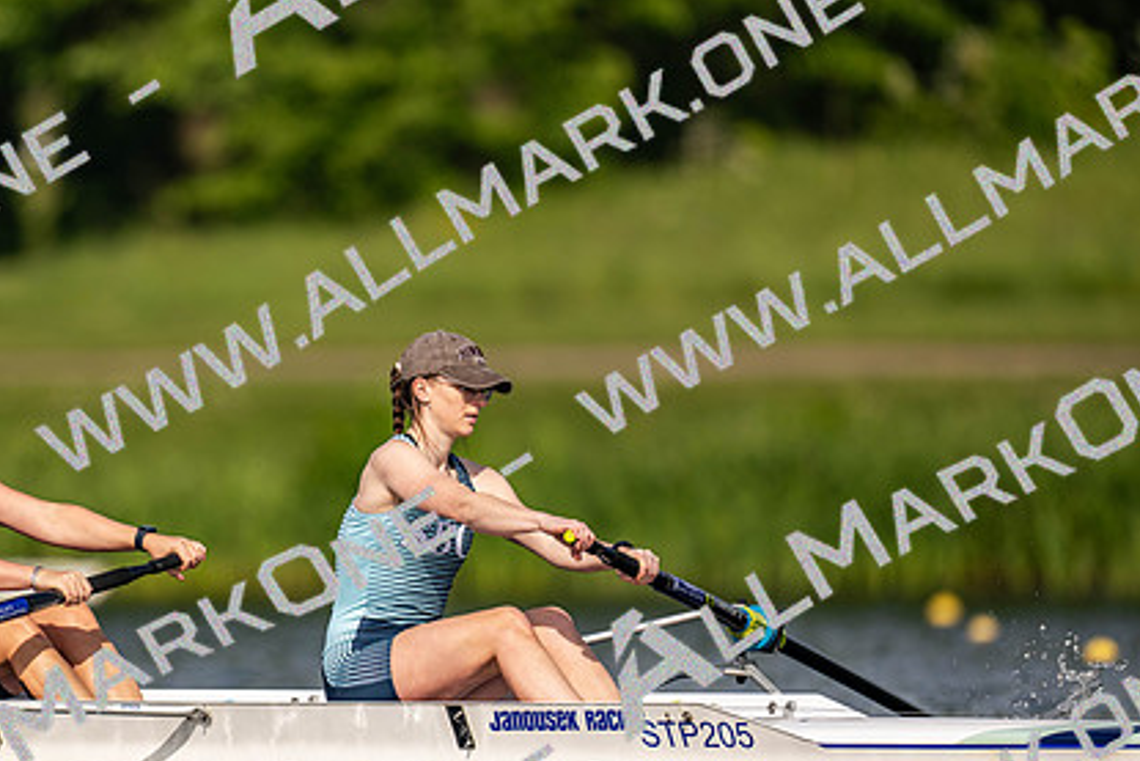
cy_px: 479
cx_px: 376
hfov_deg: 2.5
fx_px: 26576
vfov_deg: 1.6
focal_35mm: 839
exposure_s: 1/2500
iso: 200
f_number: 4
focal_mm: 600
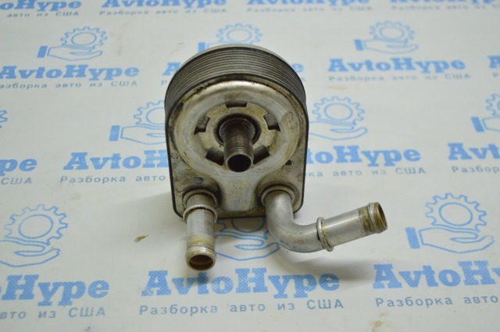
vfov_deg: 25.7
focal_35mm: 52
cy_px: 166
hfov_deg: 37.9
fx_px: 728
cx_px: 250
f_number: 4.5
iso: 400
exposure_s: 1/60
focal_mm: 35
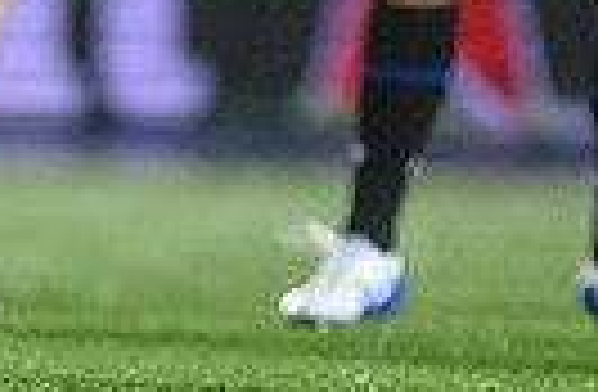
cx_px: -574
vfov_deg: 0.5
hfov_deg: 0.8
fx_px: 43548
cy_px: 197
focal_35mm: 2637
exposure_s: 1/2500
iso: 5000
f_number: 3.2
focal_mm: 400
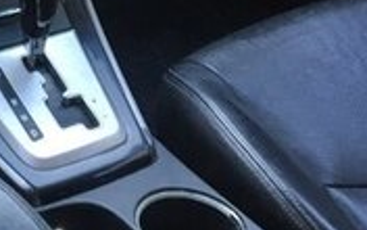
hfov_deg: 17.5
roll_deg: -2.8
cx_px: -46
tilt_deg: -23.6
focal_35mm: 115
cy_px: -152
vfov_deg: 10.8
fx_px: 1150
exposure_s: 1/33
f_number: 2.2
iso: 40
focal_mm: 4.15
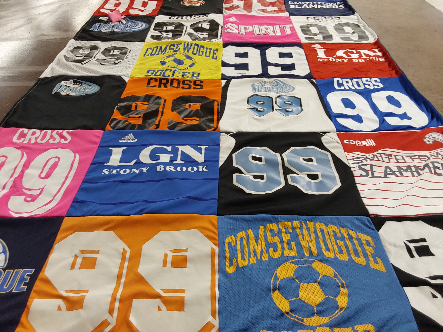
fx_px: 358
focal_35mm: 28
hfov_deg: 63.4
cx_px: 222
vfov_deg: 49.7
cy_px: 166
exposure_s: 1/50
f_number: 1.9
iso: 100
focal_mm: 2.91
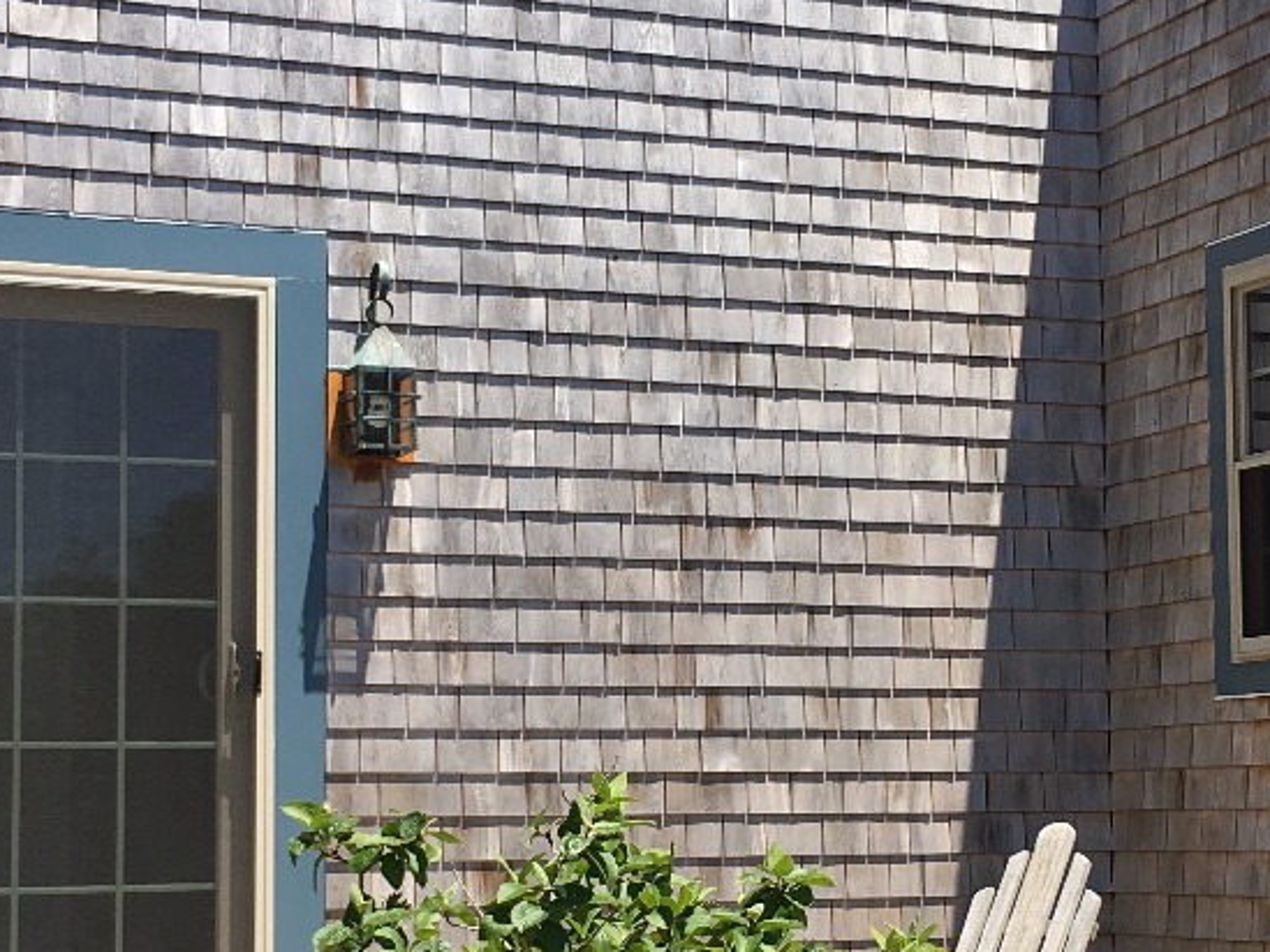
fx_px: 2789
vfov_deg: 19.3
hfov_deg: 25.6
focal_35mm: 76
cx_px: 708
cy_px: 615
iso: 25
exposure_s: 1/1183
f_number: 2.2
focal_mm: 4.15
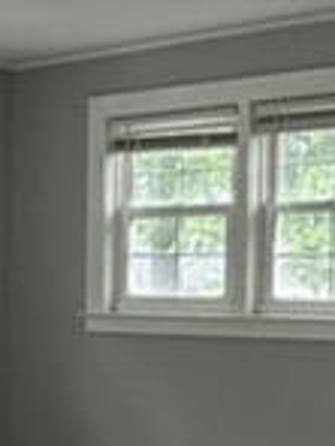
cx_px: -145
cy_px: 362
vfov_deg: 20.0
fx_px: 1252
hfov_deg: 14.4
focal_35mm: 97
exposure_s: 1/120
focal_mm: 2.22
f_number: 2.2
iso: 250
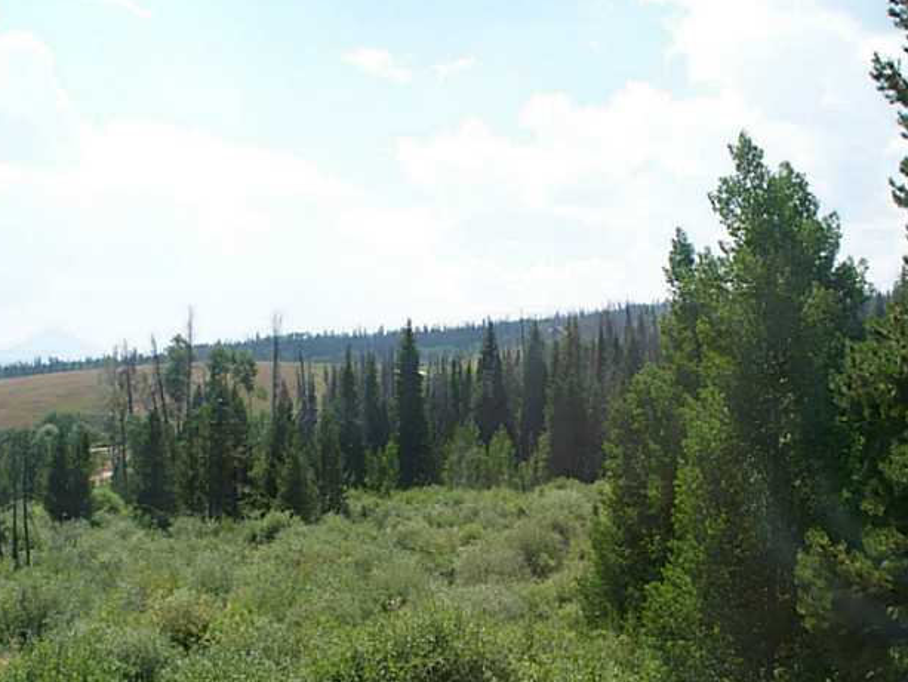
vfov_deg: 30.8
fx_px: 1233
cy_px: 415
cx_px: 483
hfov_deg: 40.4
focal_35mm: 47
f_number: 5
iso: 80
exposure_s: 1/320
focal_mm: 7.54
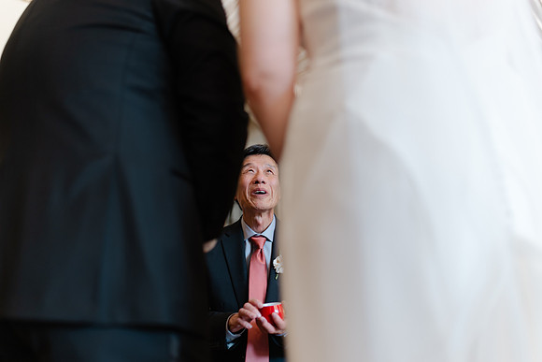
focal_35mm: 35
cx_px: 271
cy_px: 181
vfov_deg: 37.9
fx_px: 527
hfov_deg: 54.4
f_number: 1.4
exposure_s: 1/160
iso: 200
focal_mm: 35
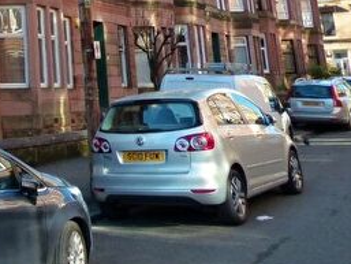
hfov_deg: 25.4
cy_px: -81
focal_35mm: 68
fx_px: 690
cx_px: -78
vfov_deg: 19.8
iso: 160
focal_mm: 4.5
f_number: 4
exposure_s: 1/160
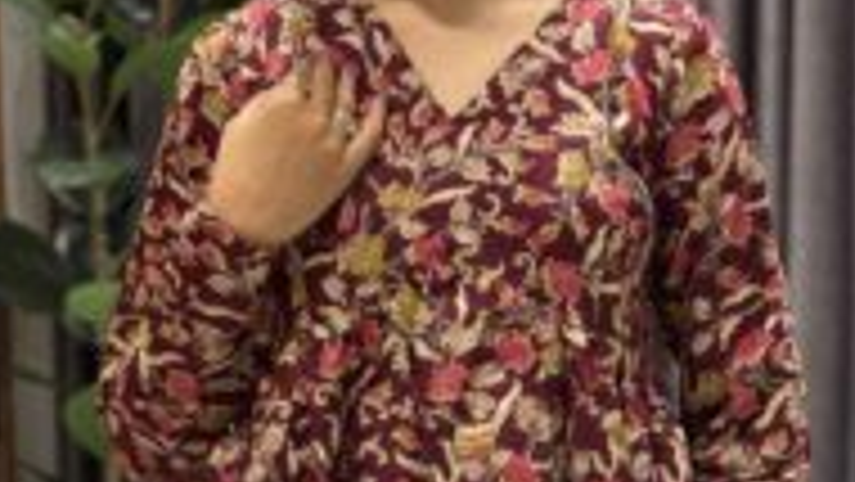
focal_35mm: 110
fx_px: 2495
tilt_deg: -8.5
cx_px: 405
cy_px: 414
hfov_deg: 19.4
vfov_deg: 11.0
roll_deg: +0.3
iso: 125
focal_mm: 6.76
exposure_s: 1/50
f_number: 1.78
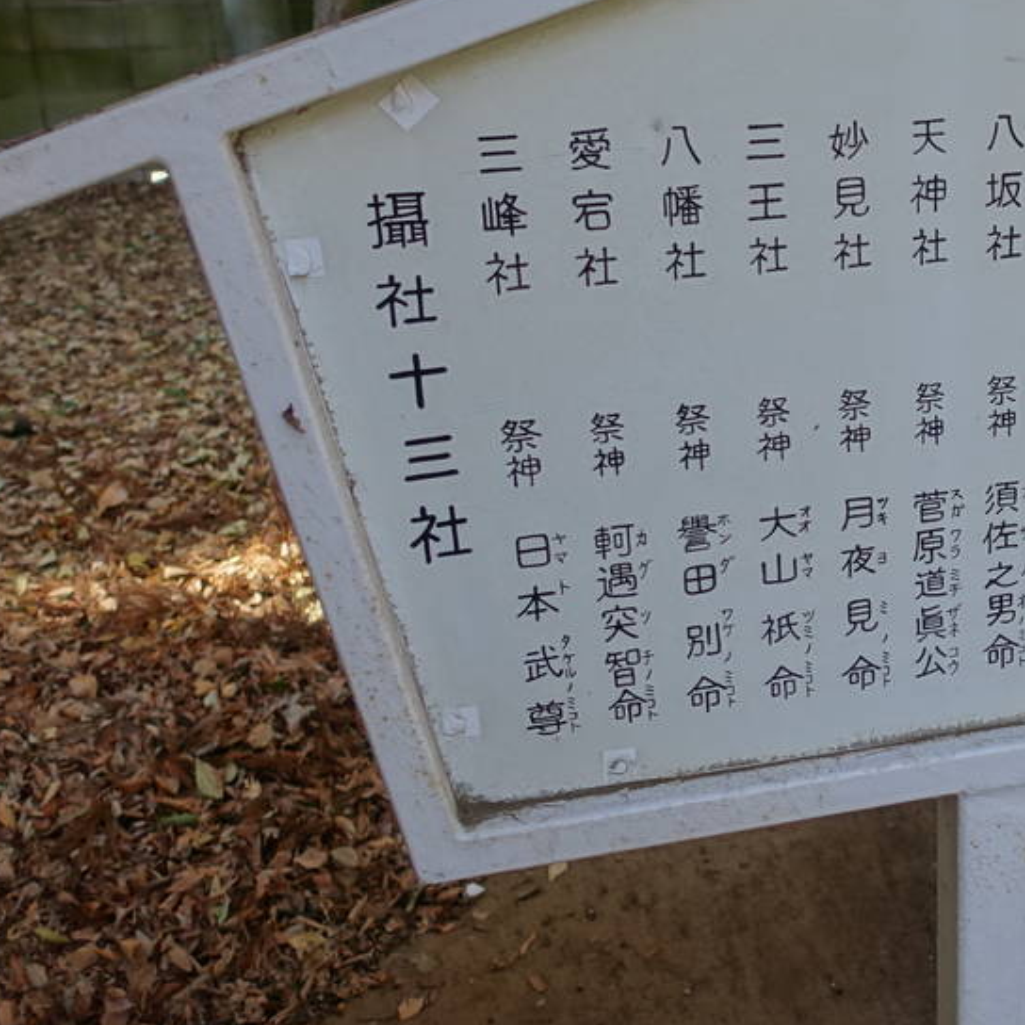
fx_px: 1508
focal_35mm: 45
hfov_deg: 34.7
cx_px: 985
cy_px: 366
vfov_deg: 37.3
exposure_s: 1/60
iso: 125
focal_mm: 8.8
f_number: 2.8
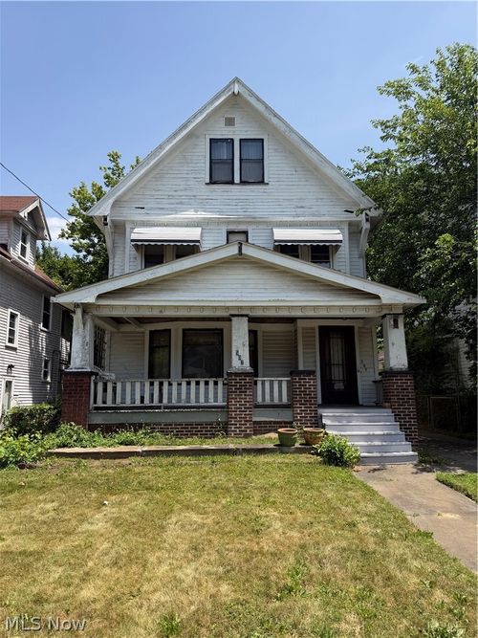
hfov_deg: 56.8
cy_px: 319
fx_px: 442
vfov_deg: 71.6
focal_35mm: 24
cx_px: 239
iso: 80
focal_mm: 6.76
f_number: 1.78
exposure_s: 1/3759
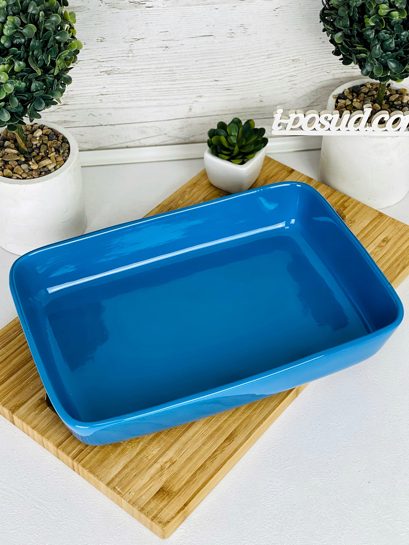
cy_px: 272
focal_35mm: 58
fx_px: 914
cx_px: 186
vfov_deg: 33.2
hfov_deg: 25.2
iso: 20
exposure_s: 1/101
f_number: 2
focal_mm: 6
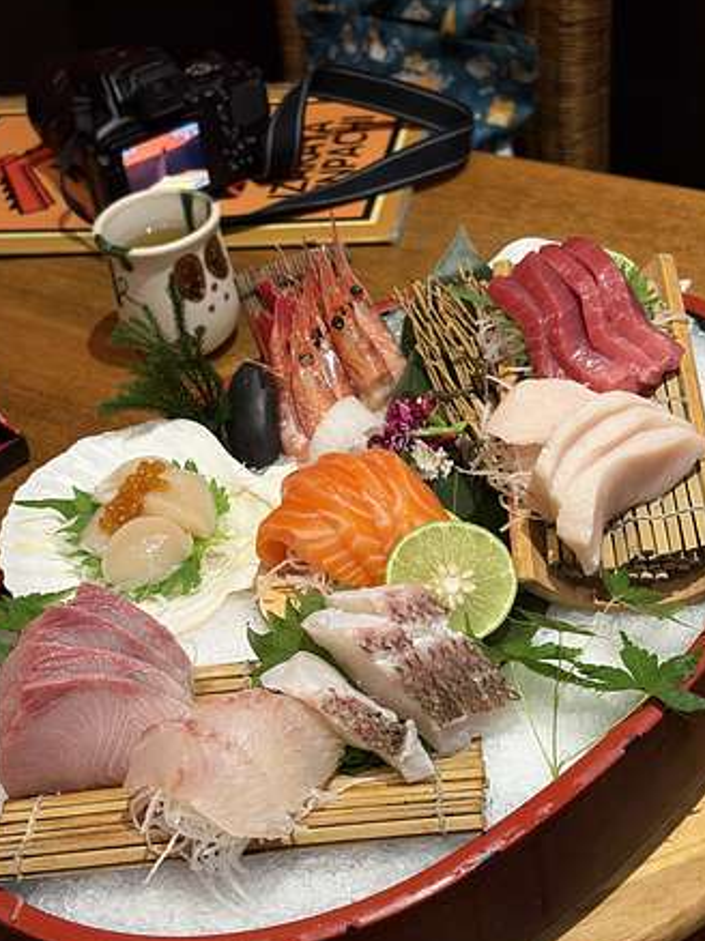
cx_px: 327
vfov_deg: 33.8
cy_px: 492
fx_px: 1549
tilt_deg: -37.9
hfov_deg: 25.6
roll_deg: +11.1
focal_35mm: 57
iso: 125
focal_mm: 5.96
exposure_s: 1/50
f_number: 1.6
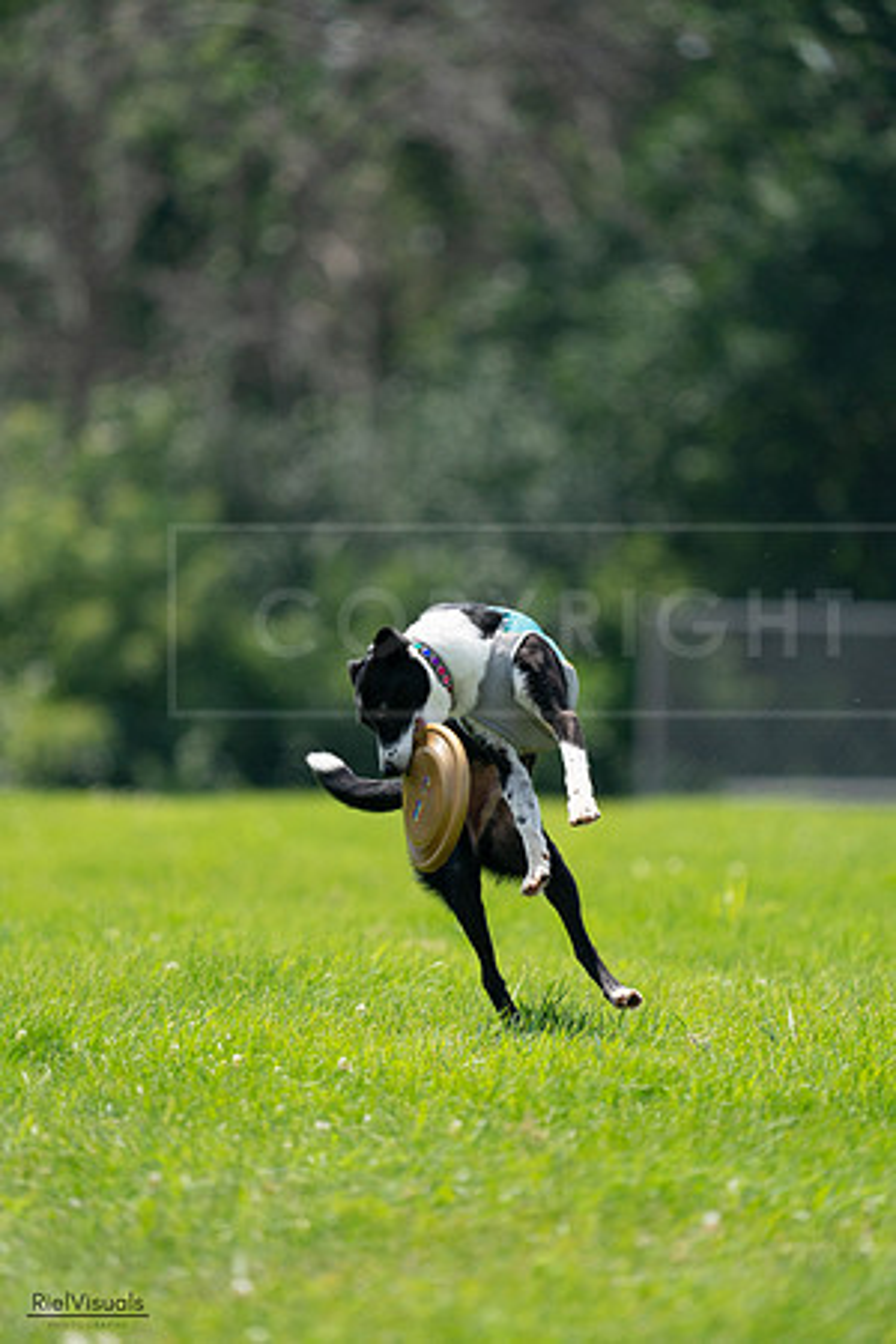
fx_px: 17844
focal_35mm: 478
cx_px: 448
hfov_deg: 2.9
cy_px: 672
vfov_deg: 4.3
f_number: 6.3
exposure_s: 1/4000
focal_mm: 478
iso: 1600
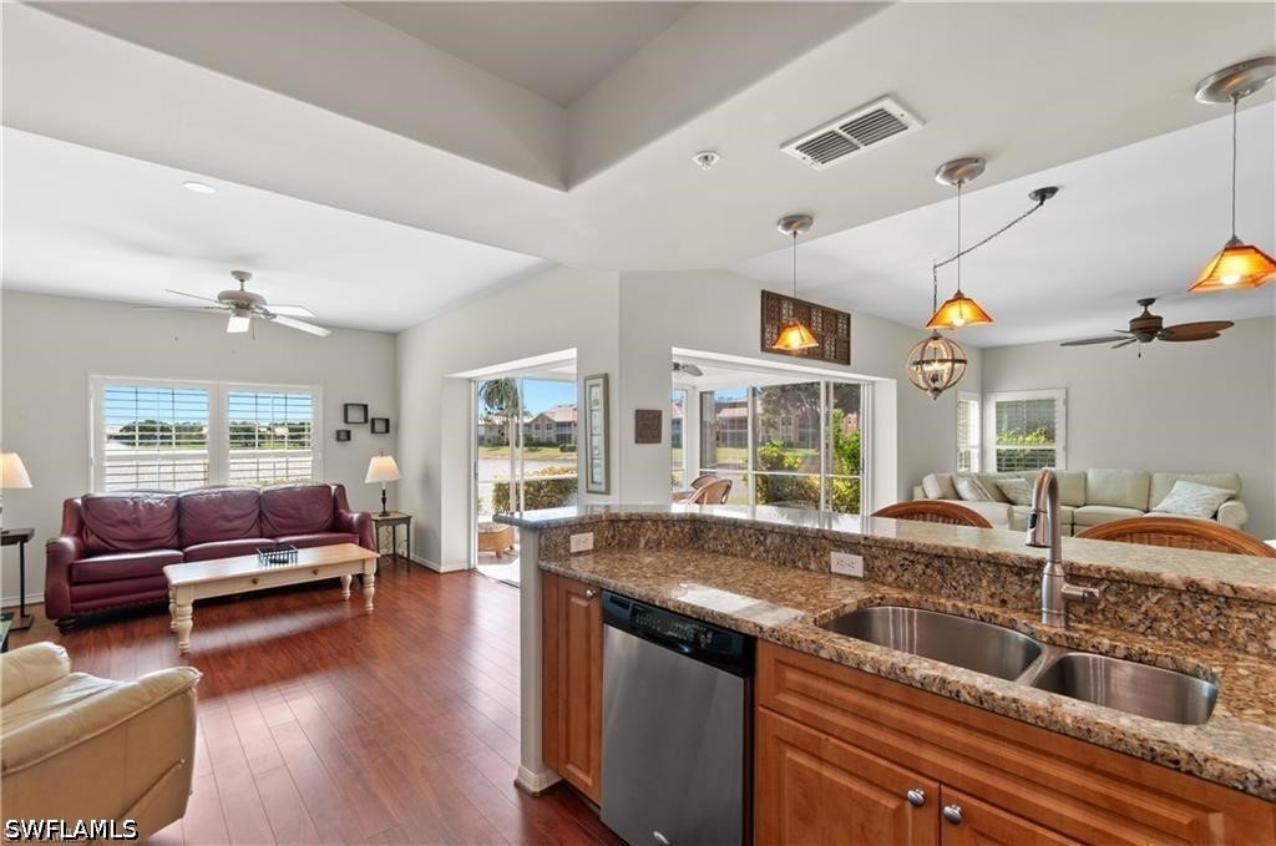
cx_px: 638
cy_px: 423
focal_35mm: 15
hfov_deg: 100.5
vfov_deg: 77.1
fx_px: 531
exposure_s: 1/8
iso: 200
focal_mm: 10
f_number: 8
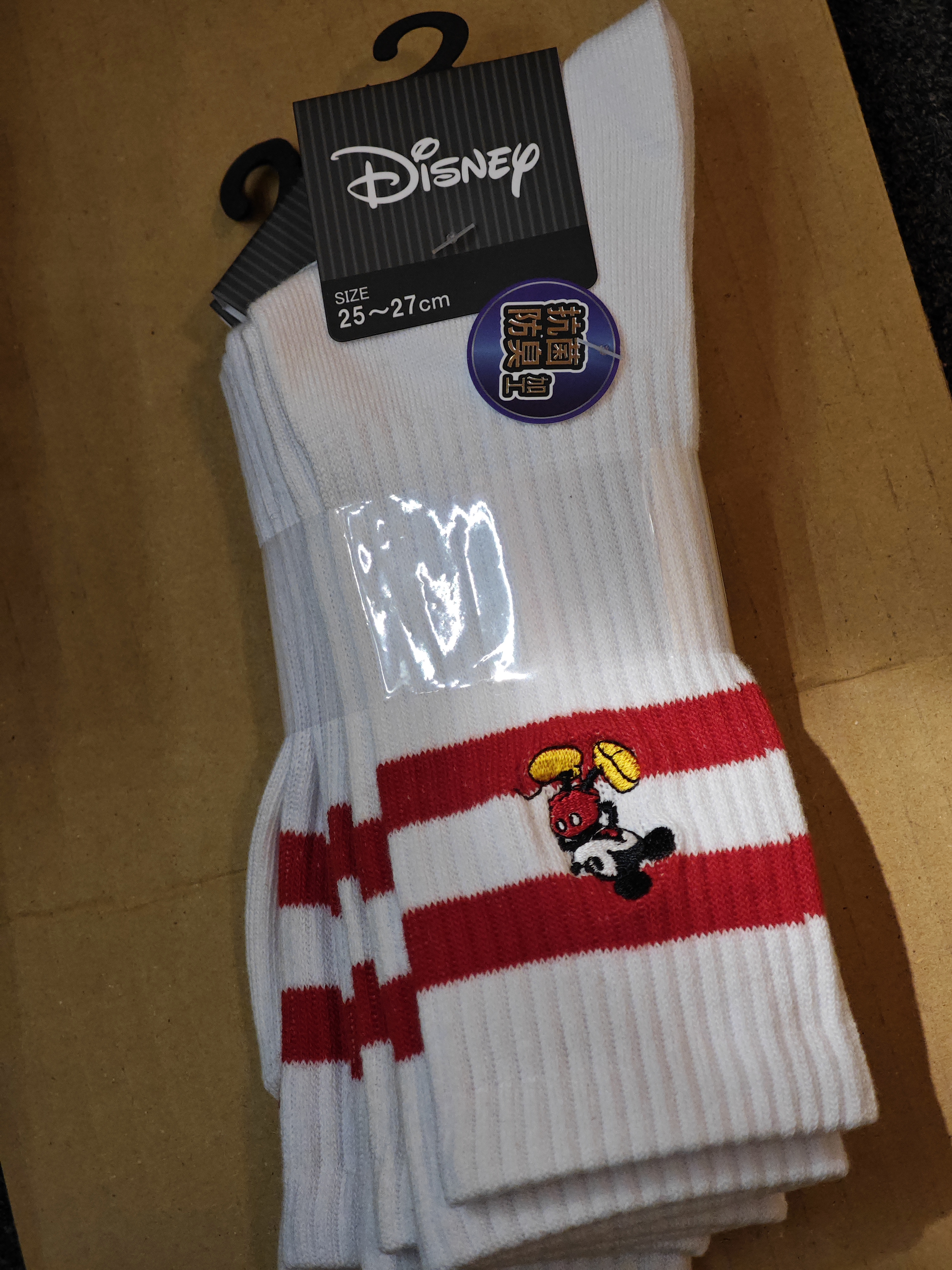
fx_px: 2750
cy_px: 635
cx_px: 476
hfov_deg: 19.6
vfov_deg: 26.0
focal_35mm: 75
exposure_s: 1/100
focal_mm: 12.28
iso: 250
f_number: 1.8
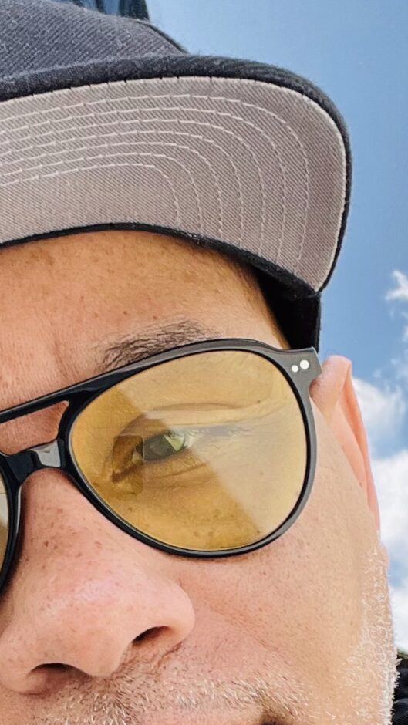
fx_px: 1711
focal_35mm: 89
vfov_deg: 23.2
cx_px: 173
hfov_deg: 13.6
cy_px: 677
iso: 32
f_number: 2.2
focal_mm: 2.71
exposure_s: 1/121
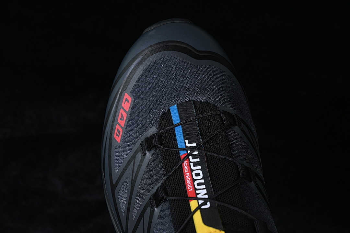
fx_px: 729
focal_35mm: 75
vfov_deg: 18.2
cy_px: 116
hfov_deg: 27.0
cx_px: 175
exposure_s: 1/50
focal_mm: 50
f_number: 6.3
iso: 160
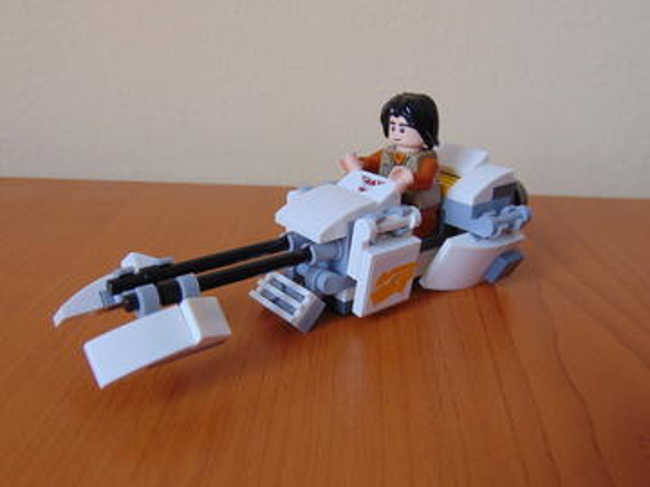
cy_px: 244
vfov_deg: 42.9
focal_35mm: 33
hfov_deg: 55.4
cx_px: 325
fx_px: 620
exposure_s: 1/50
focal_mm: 5.8
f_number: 3.2
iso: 80
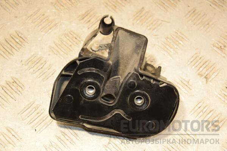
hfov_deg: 23.4
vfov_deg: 15.7
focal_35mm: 87
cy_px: 76
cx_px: 114
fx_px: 549
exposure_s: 1/200
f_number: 5
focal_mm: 58
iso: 800
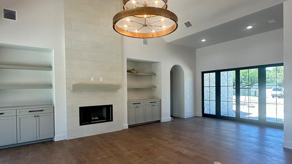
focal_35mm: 21
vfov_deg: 53.5
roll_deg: -0.6
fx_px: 163
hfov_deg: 83.8
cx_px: 145
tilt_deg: -0.8
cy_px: 92
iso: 80
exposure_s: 1/120
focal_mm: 2.22
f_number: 2.2
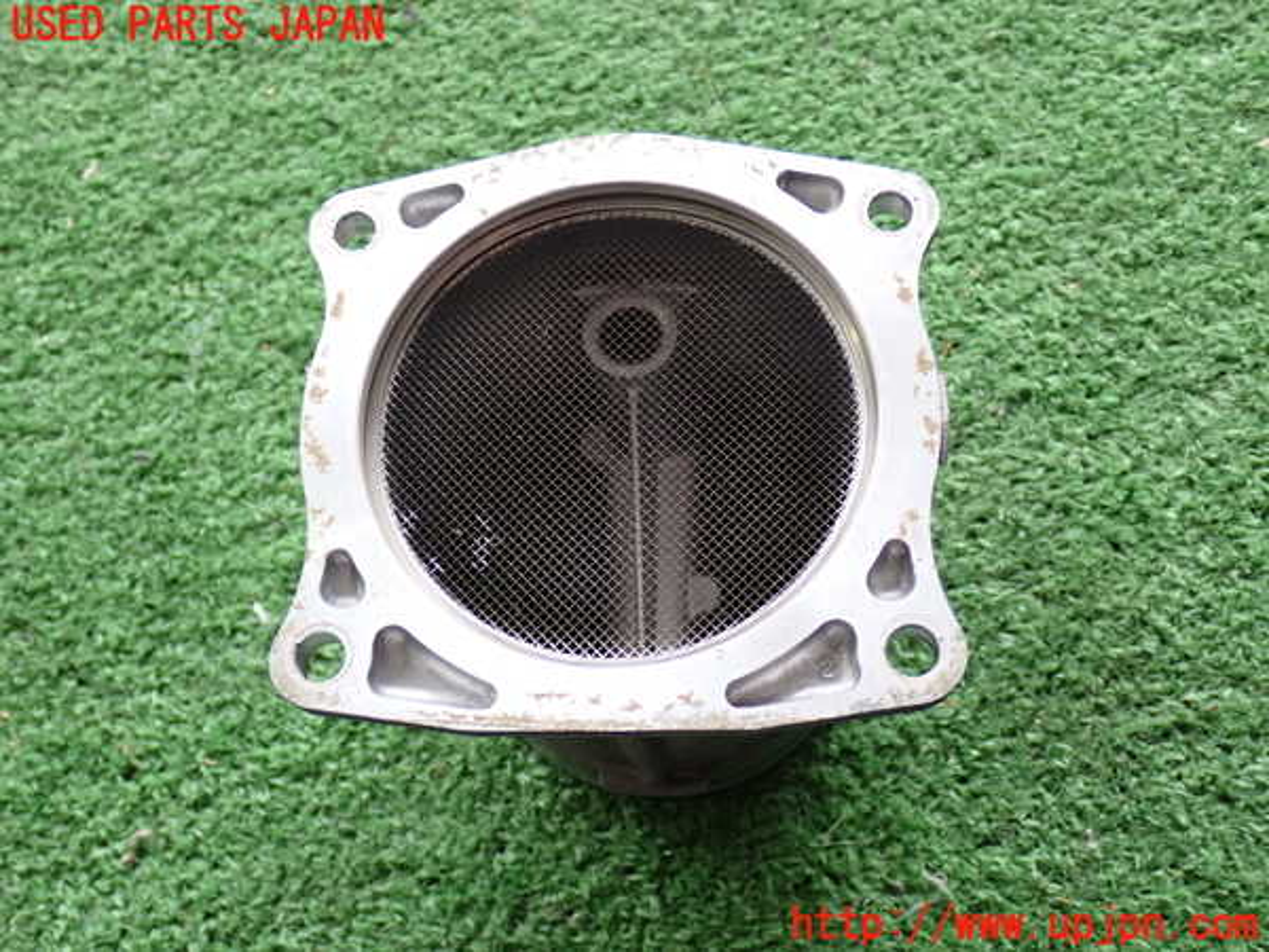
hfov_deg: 42.9
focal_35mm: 44
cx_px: 634
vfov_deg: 32.9
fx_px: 1613
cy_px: 476
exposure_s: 1/40
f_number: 2.9
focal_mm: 7.84
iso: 320
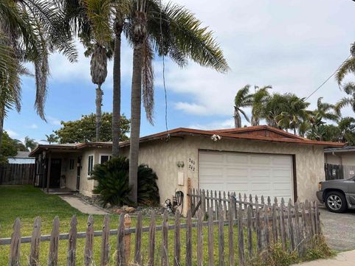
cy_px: 134
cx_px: 172
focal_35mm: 27
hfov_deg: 65.3
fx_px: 277
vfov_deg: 51.4
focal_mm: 5.96
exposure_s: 1/4065
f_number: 1.6
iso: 50
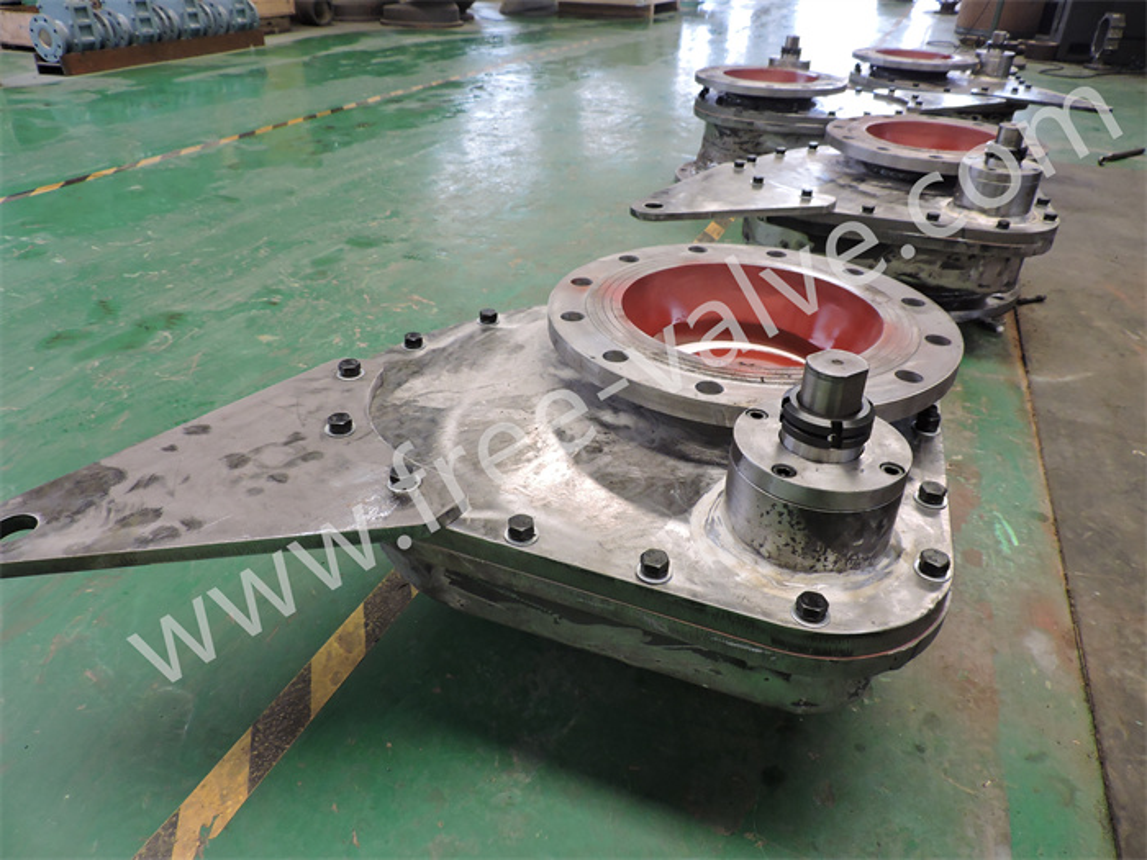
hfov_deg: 71.6
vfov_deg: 56.8
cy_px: 430
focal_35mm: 24
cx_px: 574
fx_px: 795
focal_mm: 4.3
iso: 400
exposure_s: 1/30
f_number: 3
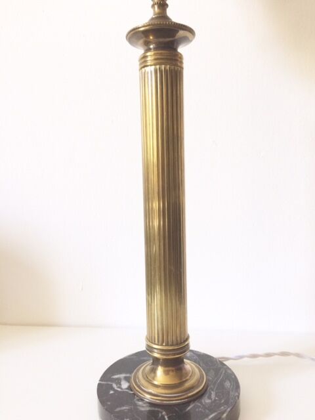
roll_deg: +1.6
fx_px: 352
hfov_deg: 48.2
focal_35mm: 29
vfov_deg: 61.7
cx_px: 158
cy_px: 210
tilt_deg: -8.8
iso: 100
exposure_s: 1/33
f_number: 2.2
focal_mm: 4.15
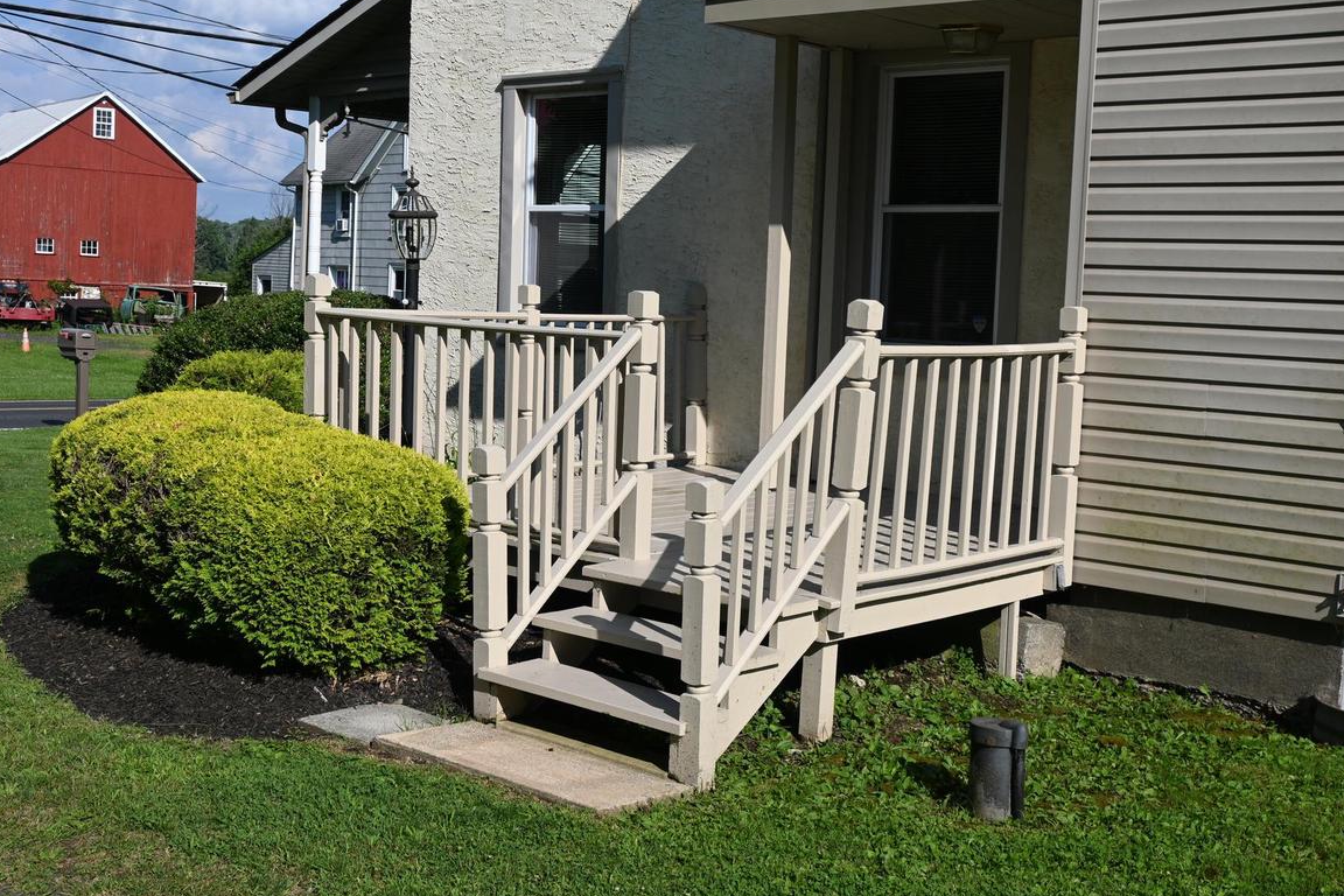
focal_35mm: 45
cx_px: 682
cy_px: 415
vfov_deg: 29.9
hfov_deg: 43.6
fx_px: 1680
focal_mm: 24
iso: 100
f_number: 6.3
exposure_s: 1/320
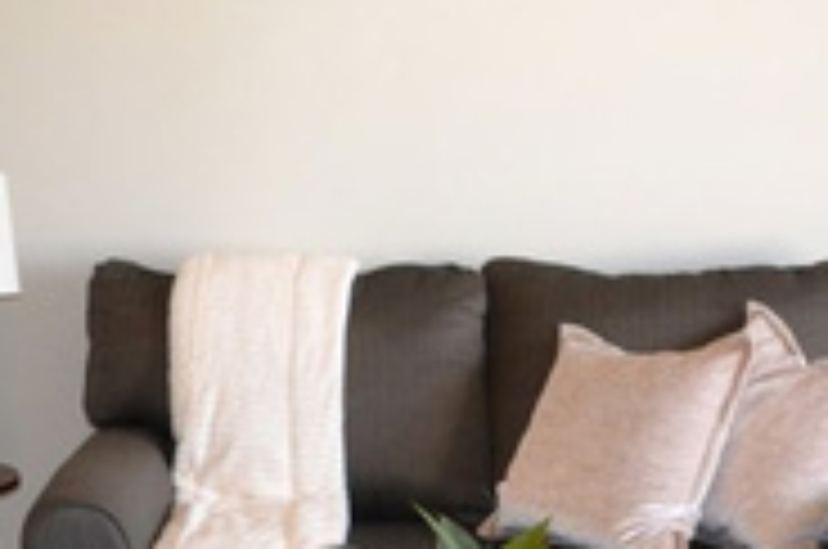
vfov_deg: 14.5
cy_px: 338
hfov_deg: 21.7
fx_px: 2158
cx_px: 414
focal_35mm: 94
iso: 1100
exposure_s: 1/60
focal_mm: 18
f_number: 3.5
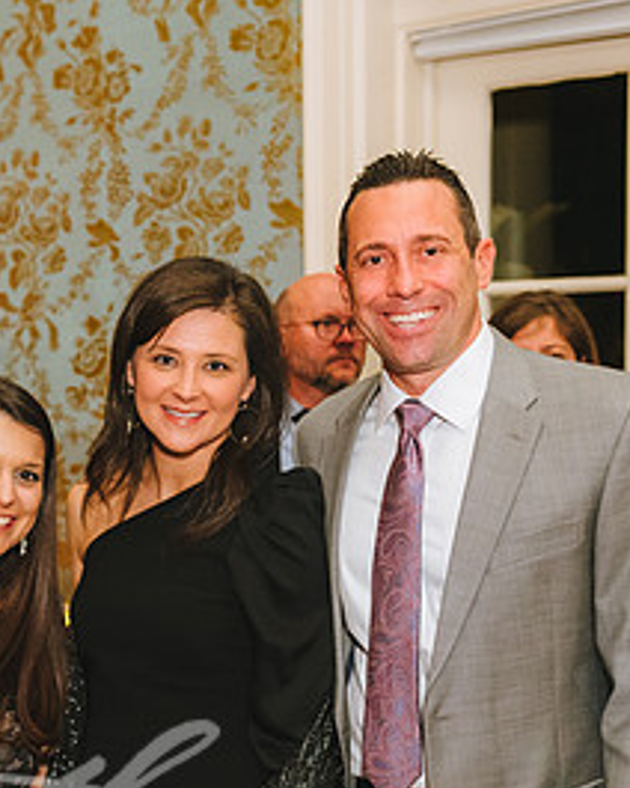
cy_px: 552
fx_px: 1725
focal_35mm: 74
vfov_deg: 25.5
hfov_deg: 20.2
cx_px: 48
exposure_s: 1/160
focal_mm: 36
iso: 3200
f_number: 4
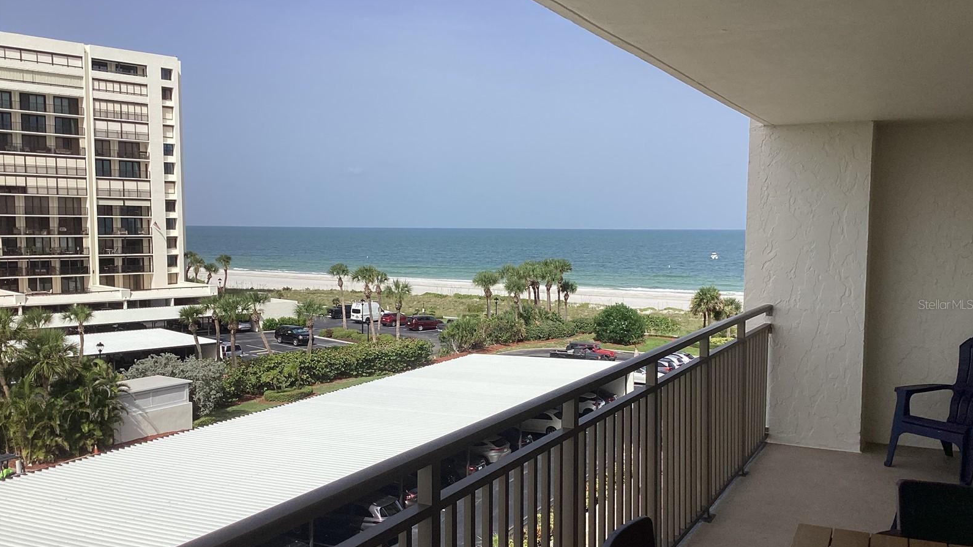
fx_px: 877
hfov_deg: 58.0
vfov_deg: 34.6
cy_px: 304
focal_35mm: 34
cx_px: 486
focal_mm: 3.3
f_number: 2.4
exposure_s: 1/2146
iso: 25
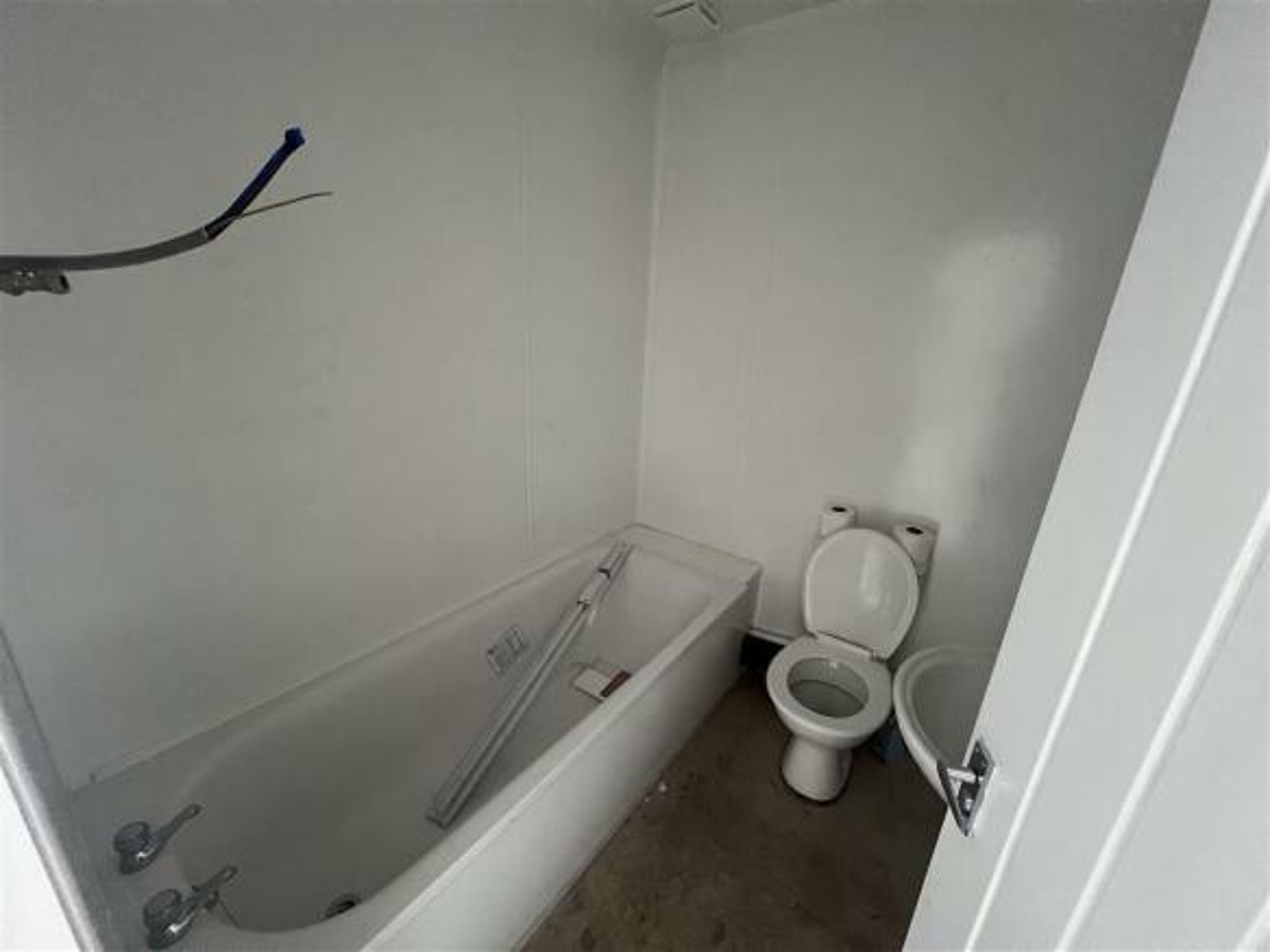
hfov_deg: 106.2
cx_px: 635
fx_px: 477
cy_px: 476
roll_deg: -3.1
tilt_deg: -18.5
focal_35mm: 13
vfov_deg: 89.9
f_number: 1.8
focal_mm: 1.57
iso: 500
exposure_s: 1/60
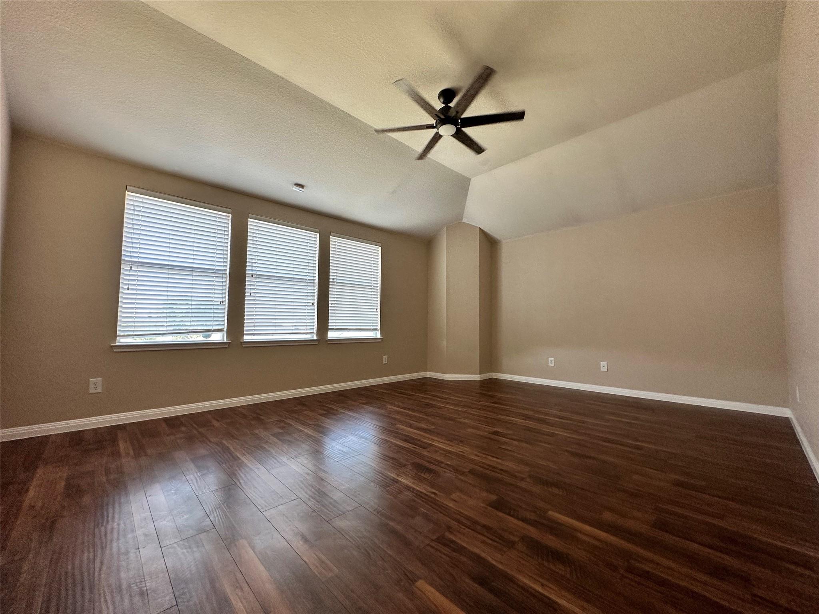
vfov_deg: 85.7
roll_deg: -0.4
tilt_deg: +3.2
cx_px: 410
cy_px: 307
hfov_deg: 102.1
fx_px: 331
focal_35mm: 14
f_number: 2.2
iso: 160
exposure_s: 1/120
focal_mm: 2.22
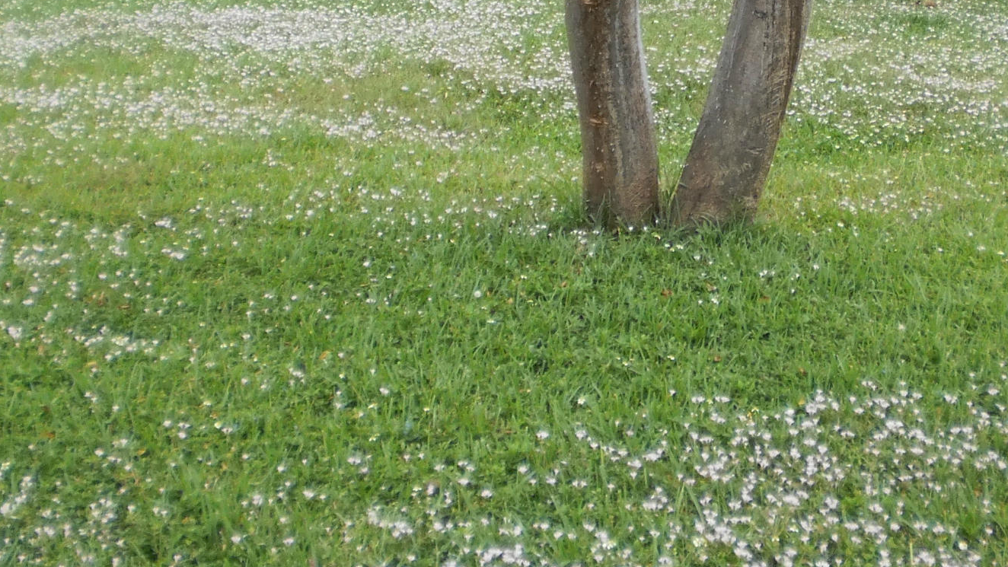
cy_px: -30
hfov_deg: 26.8
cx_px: 635
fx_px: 2112
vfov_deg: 15.0
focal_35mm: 79
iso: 100
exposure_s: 1/250
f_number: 3.1
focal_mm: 6.3
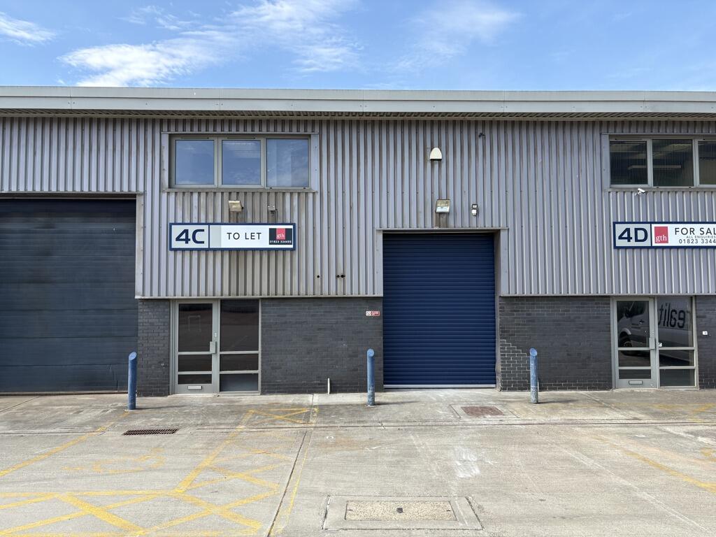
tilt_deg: +3.0
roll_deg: +1.6
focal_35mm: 26
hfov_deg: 67.3
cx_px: 358
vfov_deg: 53.1
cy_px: 268
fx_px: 538
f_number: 1.6
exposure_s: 1/1337
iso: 50
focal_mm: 5.96
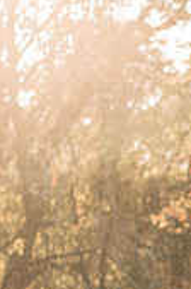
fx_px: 2469
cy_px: 330
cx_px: 319
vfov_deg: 6.6
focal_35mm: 309
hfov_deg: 4.4
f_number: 2
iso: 125
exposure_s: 1/640
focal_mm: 85
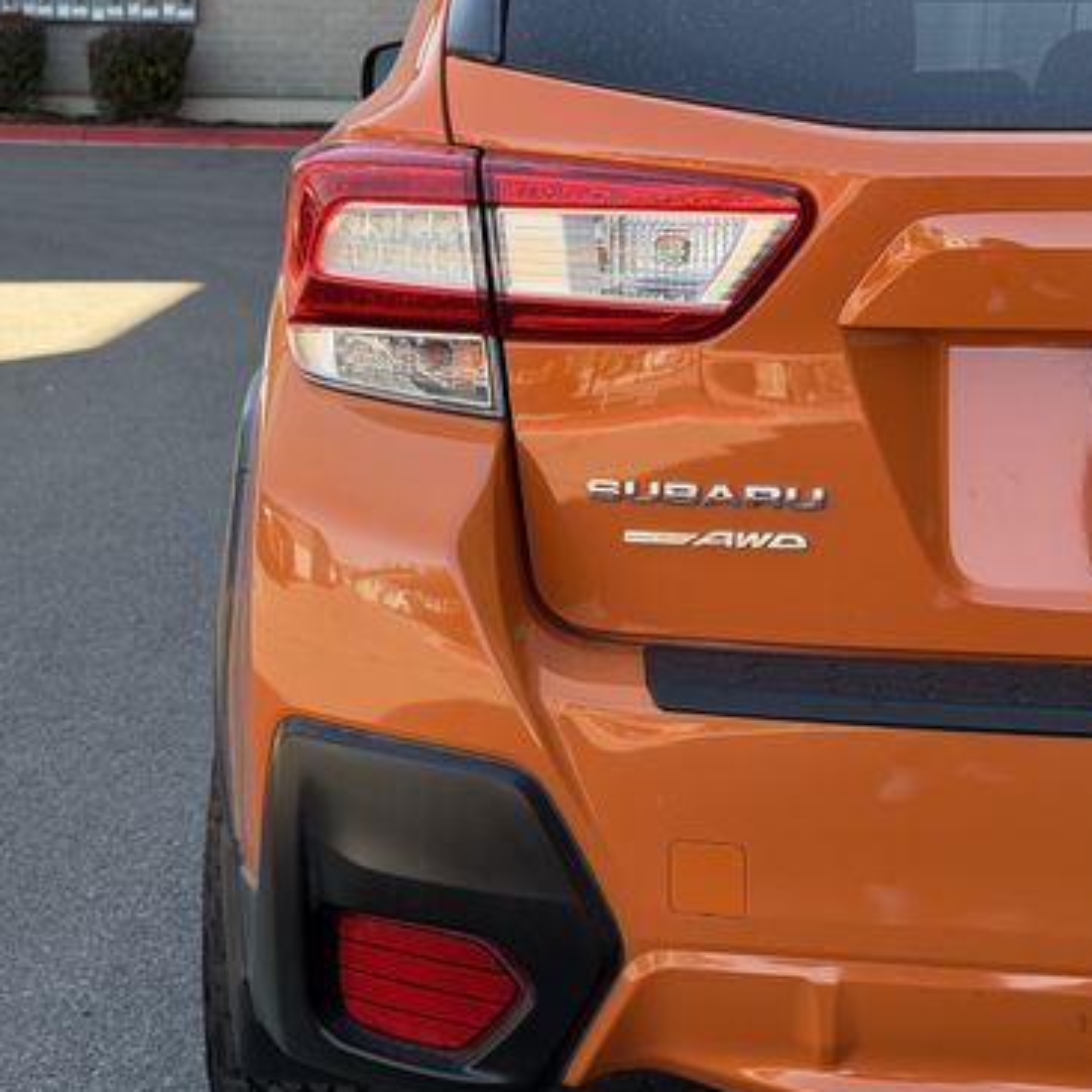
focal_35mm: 74
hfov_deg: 23.3
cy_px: 509
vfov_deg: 23.4
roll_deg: -1.6
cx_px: 372
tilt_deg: -9.0
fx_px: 2641
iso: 80
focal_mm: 6.76
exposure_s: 1/420
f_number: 1.78
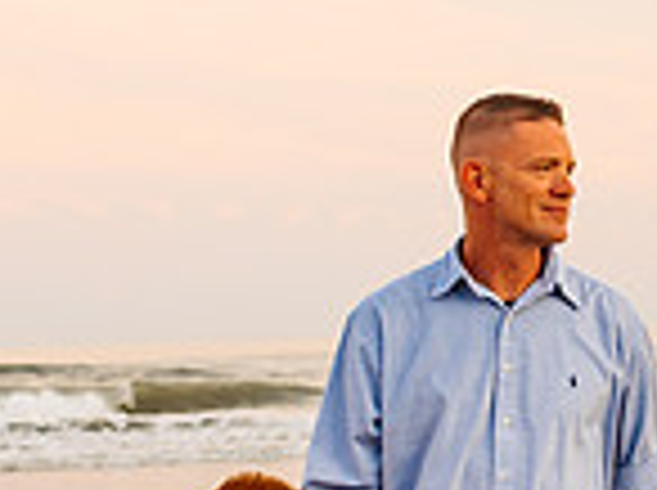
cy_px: 416
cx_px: 405
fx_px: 2539
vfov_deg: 11.0
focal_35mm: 134
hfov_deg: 14.7
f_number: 2.8
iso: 320
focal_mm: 35
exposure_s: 1/320
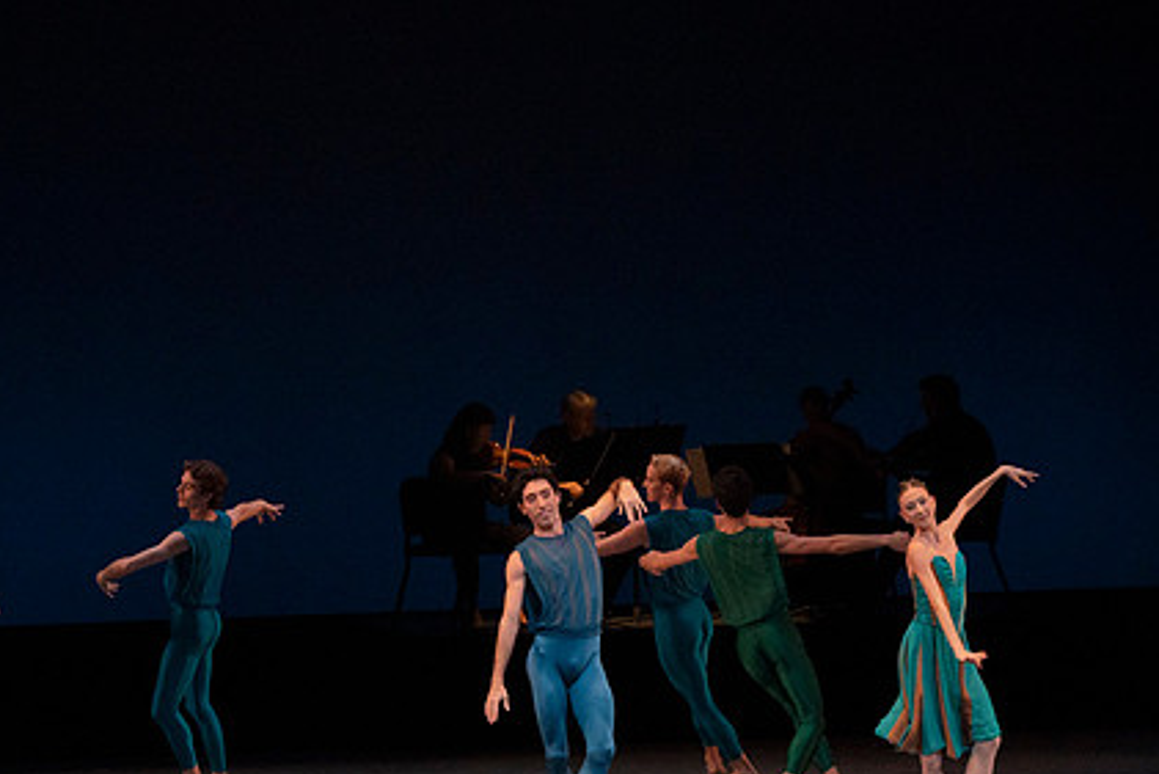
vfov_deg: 5.4
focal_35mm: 255
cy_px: 486
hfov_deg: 8.1
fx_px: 8212
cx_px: 573
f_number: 8
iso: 8000
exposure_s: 1/400
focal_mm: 185
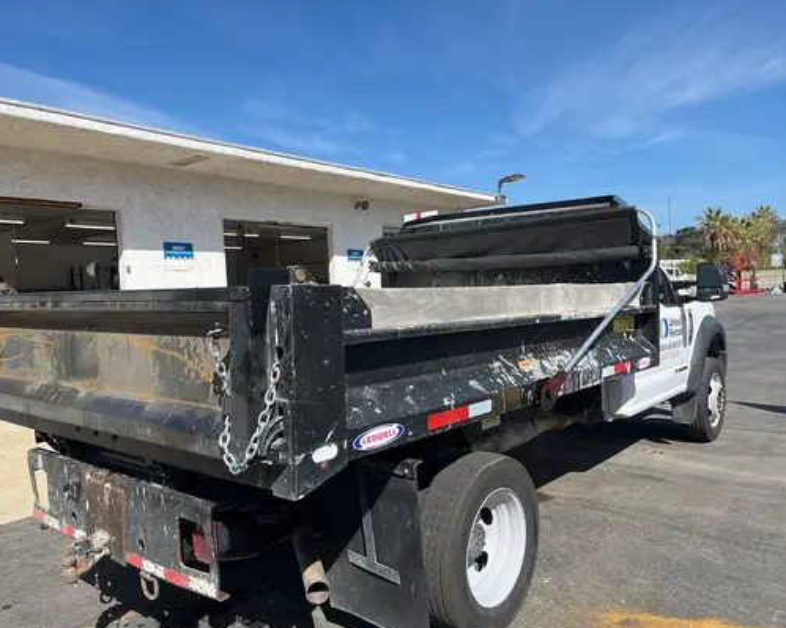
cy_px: 320
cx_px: 380
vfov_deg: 51.5
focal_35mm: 28
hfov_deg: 62.2
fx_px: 651
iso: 50
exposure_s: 1/2899
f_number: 1.6
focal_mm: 5.1
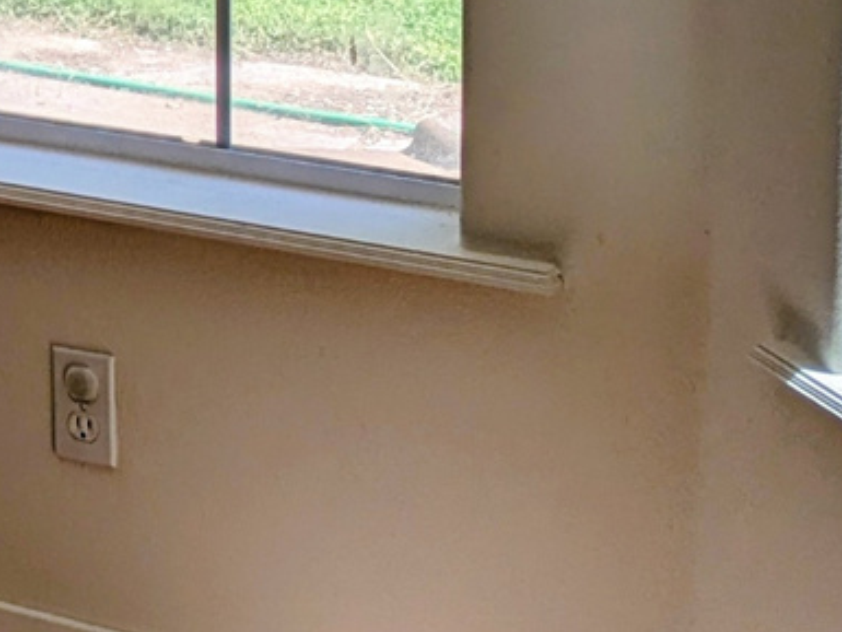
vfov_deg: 10.9
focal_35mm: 133
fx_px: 3236
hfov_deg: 14.4
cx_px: -138
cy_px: -219
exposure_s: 1/923
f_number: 1.89
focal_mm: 5.43
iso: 46
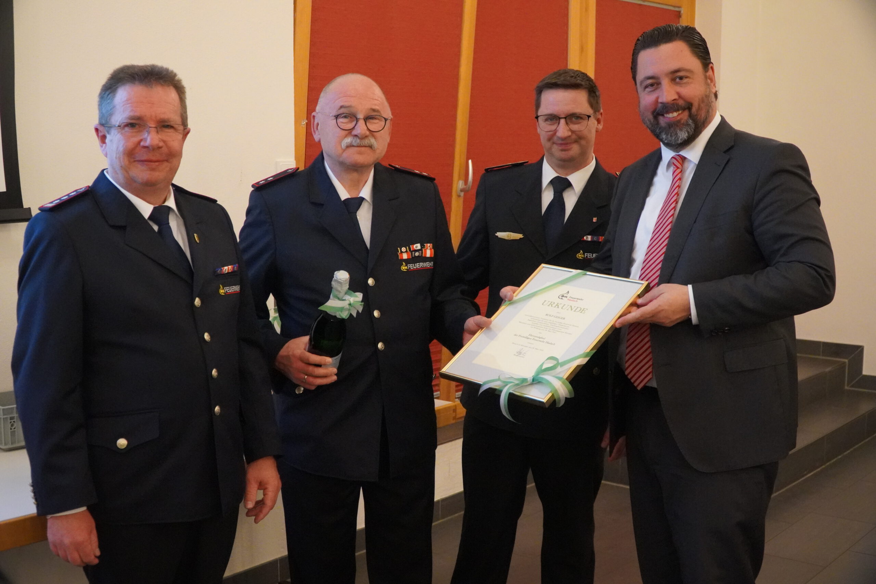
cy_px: 292
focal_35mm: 42
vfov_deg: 31.9
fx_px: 1022
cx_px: 438
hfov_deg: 46.4
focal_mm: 28
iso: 6400
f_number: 4
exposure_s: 1/160
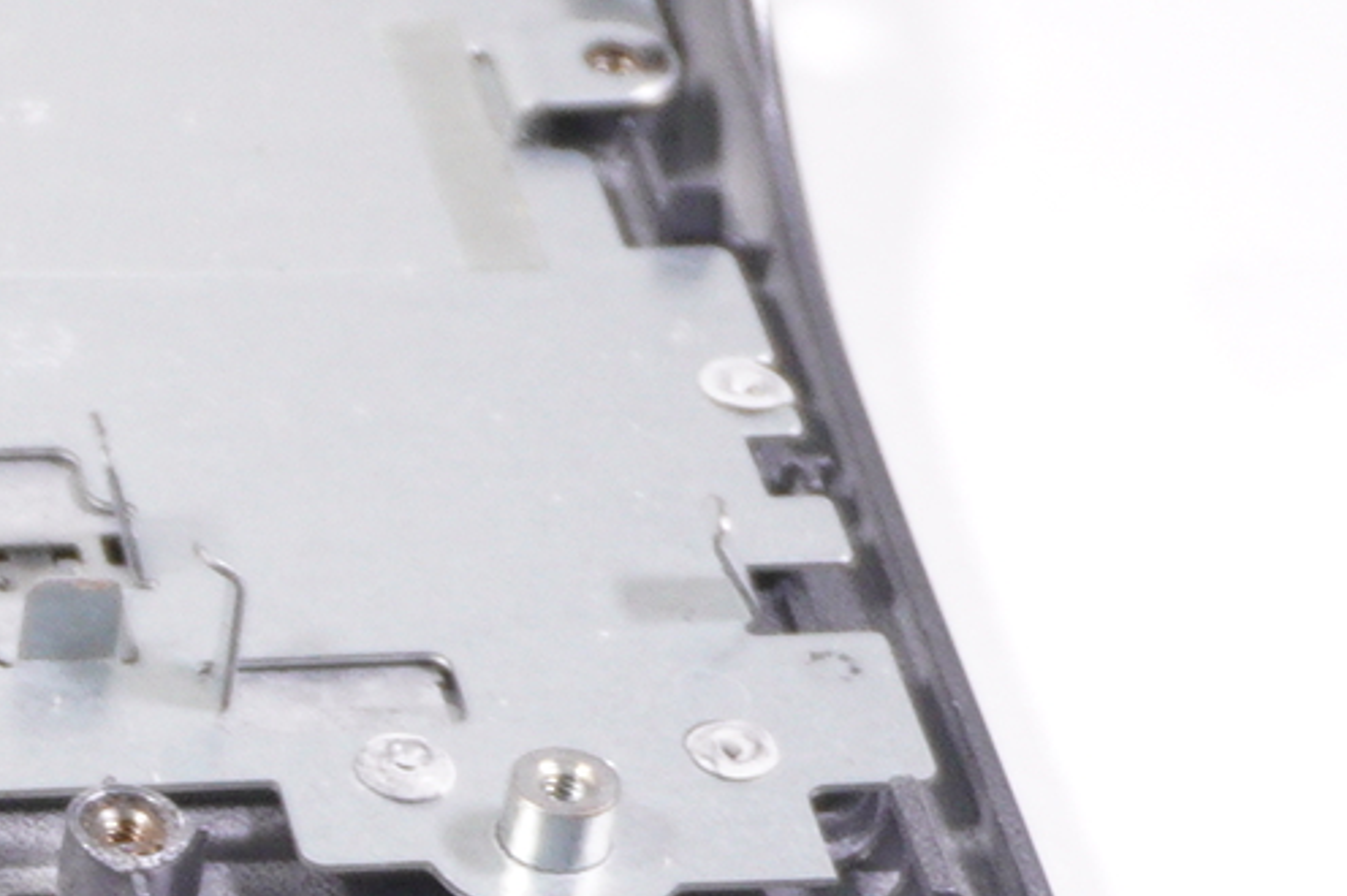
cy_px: 1254
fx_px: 10208
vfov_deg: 5.0
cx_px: -2509
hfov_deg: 6.9
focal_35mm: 273
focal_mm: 30
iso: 640
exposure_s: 1/100
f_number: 5.6
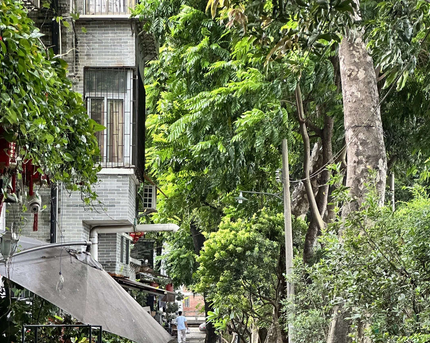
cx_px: 215
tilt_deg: +2.2
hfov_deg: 19.0
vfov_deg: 15.2
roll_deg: -1.3
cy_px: 261
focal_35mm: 101
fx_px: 1285
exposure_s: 1/99
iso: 125
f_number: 2.8
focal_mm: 9
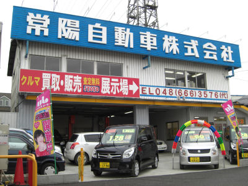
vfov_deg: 37.7
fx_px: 272
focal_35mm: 38
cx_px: 124
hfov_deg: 49.0
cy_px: 93
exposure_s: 1/320
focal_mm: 7.9
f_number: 2.8
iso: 80
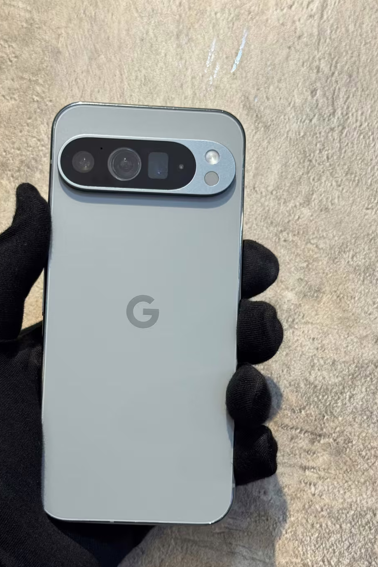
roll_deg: -16.7
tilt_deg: +8.9
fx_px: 913
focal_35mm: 58
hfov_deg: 23.4
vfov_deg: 34.4
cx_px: 157
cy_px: 325
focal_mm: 6.76
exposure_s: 1/50
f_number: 1.78
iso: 80
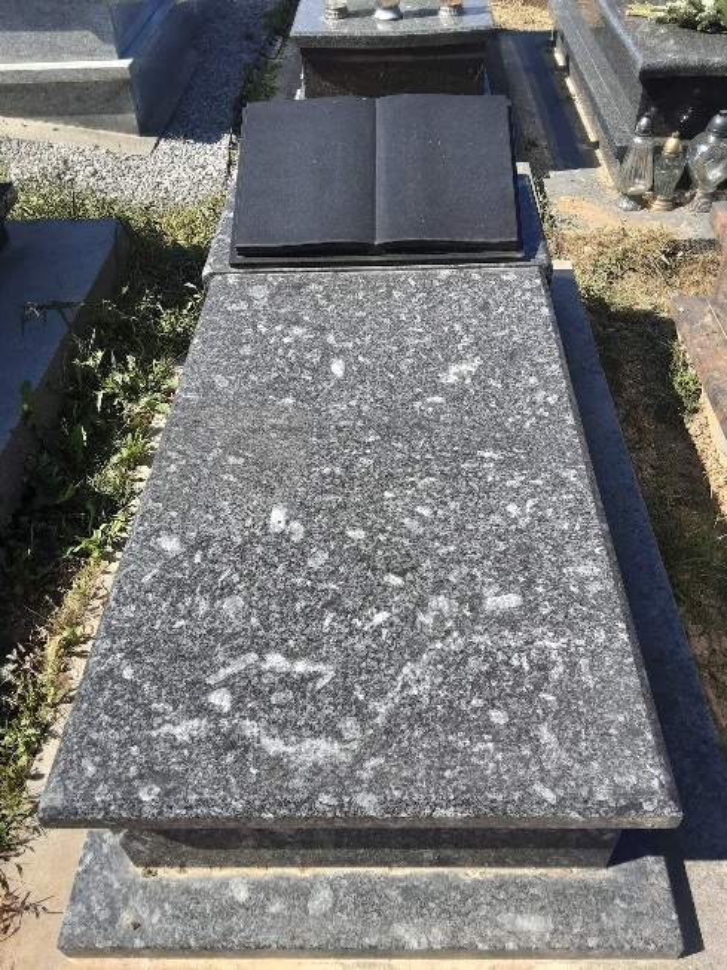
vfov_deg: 63.4
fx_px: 784
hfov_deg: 49.7
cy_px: 485
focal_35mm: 28
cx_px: 364
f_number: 1.9
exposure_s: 1/2000
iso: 40
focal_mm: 2.9
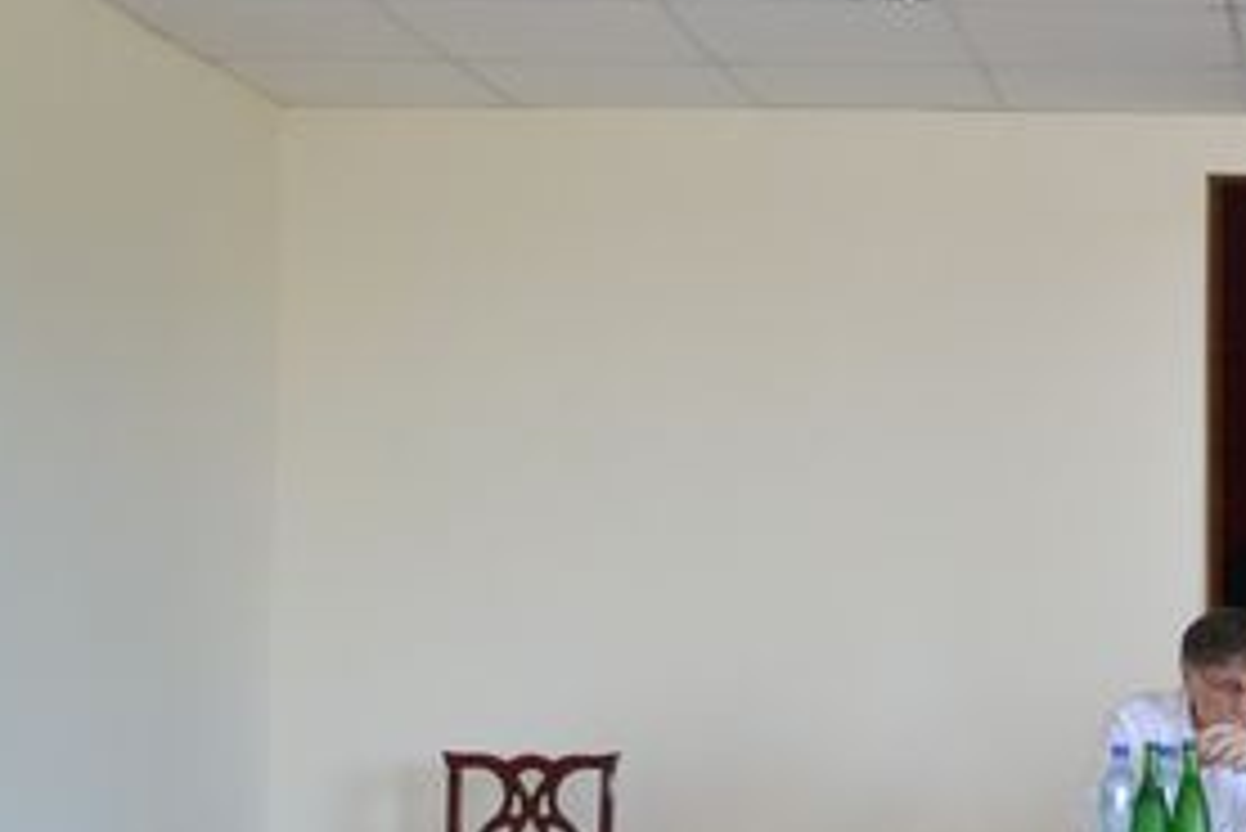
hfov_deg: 22.8
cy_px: 690
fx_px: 2701
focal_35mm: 78
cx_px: 1673
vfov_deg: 17.3
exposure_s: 1/60
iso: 560
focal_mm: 18
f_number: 3.5
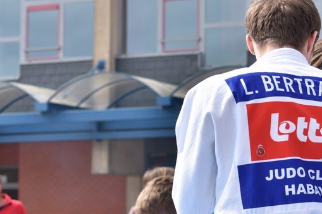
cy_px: 106
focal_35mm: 151
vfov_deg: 9.1
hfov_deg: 13.4
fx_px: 1350
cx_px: 314
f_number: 5
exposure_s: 1/500
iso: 100
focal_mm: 50
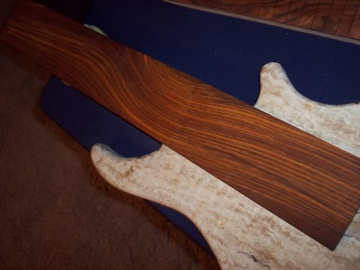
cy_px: 135
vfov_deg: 37.7
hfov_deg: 49.0
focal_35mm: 38
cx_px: 180
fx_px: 395
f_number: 2.8
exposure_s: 1/30
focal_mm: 8
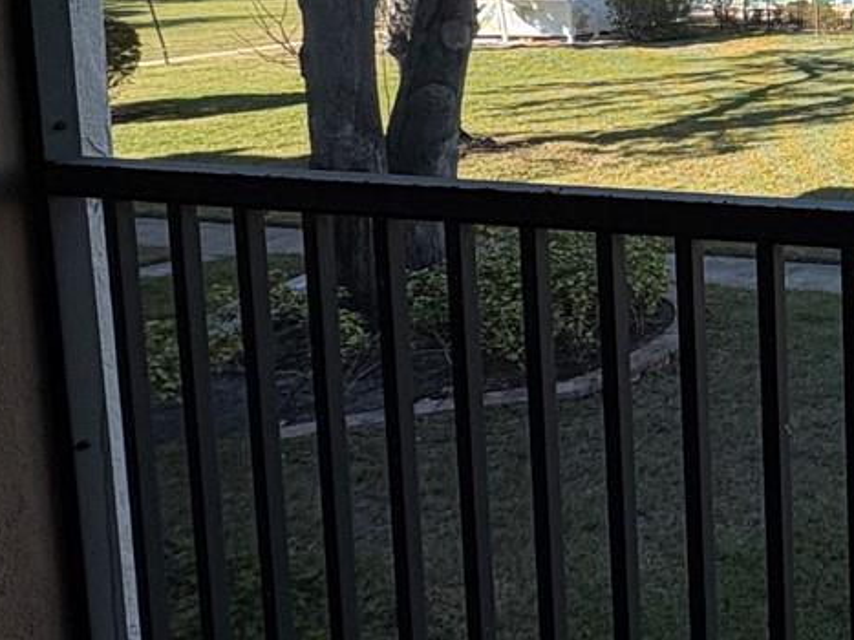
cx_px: 1203
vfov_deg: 28.5
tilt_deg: -3.5
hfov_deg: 29.0
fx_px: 1184
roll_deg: +0.7
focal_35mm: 48
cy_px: 13
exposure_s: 1/556
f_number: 2.2
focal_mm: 2.22
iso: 40
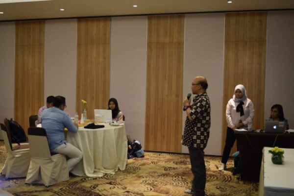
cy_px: 98
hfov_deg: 42.3
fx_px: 380
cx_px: 147
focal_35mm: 46
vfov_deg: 28.9
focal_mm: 31
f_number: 4.2
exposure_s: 1/60
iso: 2000
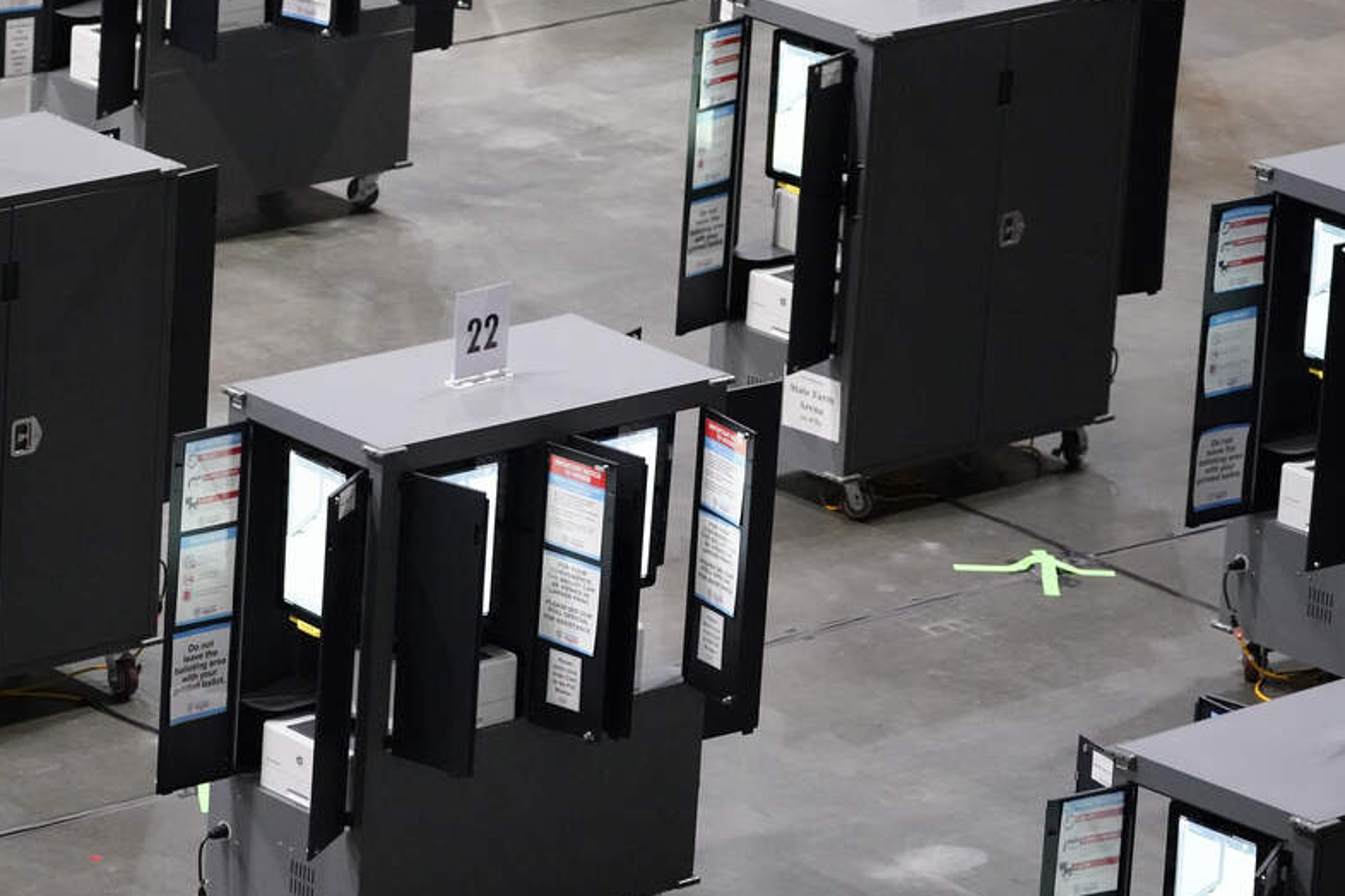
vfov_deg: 6.3
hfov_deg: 9.4
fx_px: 8181
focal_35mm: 219
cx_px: 488
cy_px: 341
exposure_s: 1/125
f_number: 5.6
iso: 12800
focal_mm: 168
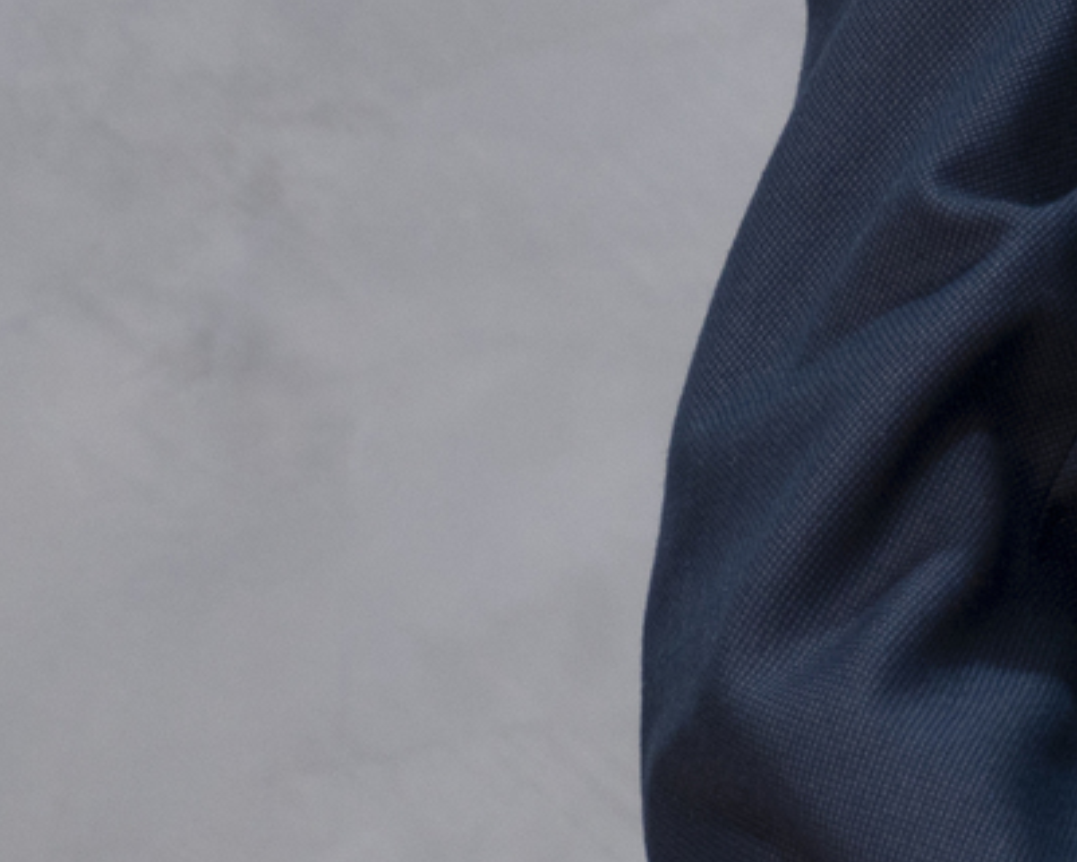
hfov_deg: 4.8
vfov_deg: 3.9
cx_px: 2095
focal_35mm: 395
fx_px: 12594
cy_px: -1042
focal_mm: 50
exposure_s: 1/40
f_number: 5.6
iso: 125
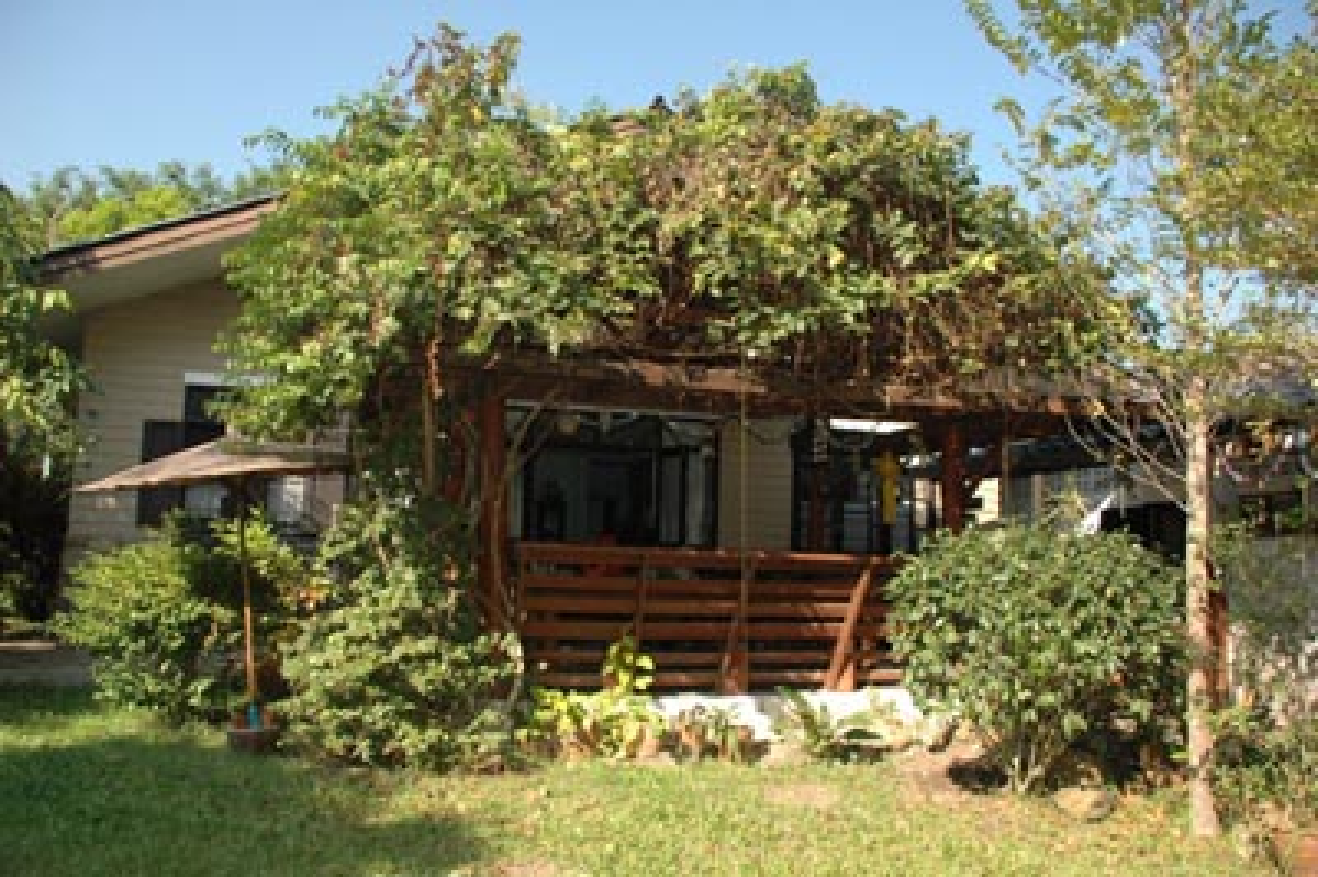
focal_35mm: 27
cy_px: 438
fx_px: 988
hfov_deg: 67.4
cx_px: 659
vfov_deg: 47.9
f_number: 5
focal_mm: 18
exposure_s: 1/500
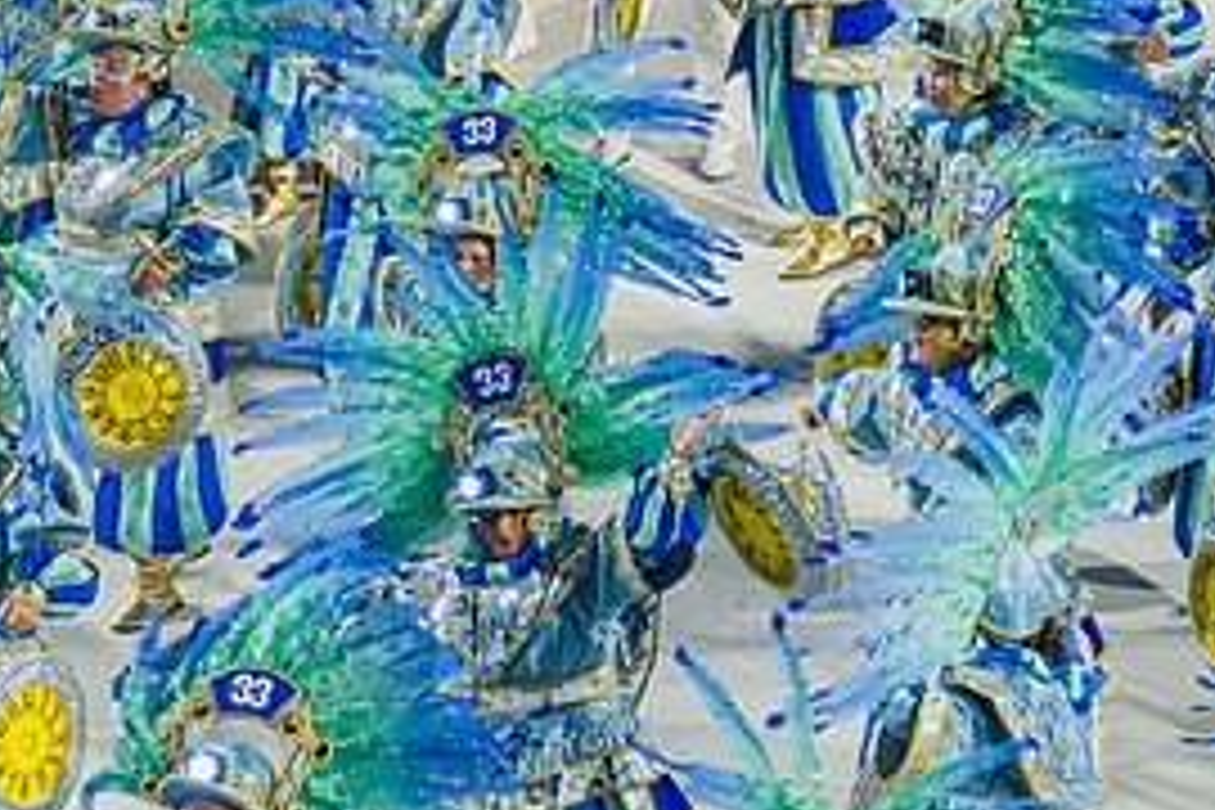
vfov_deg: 4.6
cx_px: 932
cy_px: 709
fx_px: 10158
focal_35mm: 301
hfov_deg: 6.8
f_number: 5
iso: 1600
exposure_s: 1/320
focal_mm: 140
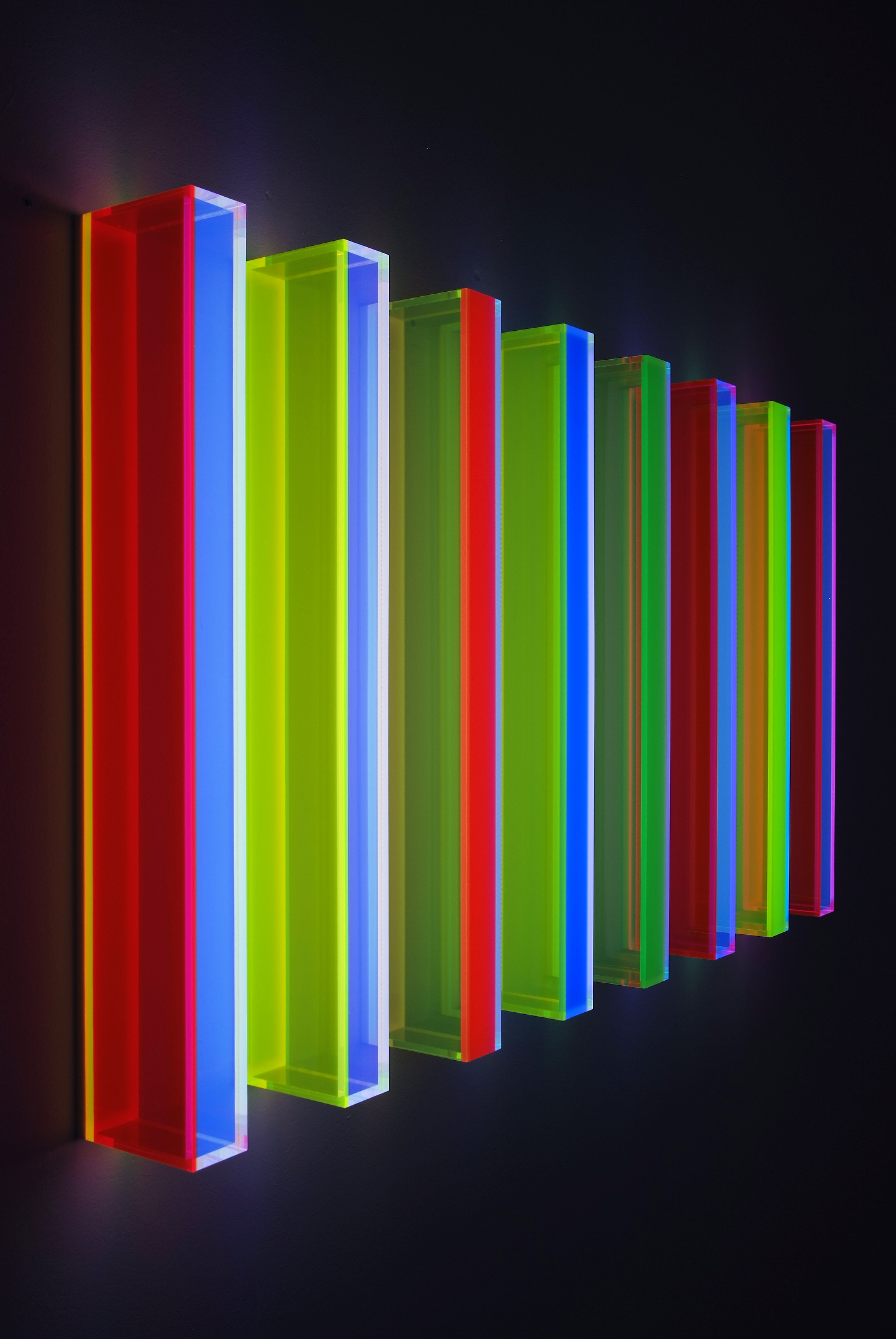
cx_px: 448
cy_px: 670
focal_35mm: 36
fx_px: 1340
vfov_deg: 53.1
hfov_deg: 37.0
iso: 100
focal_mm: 24
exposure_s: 1.6
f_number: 11
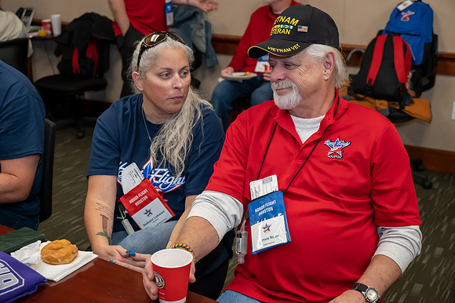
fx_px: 644
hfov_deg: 38.9
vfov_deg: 26.5
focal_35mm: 51
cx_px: 228
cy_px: 152
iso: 7200
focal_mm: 51
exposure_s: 1/160
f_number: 5.6
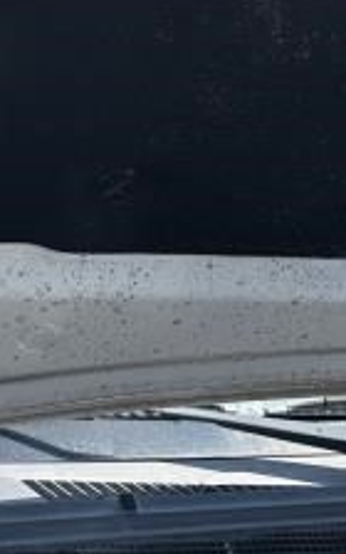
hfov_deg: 13.6
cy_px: 668
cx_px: 509
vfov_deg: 21.2
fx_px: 1373
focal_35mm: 91
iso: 80
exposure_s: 1/1241
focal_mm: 6.86
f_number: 1.78
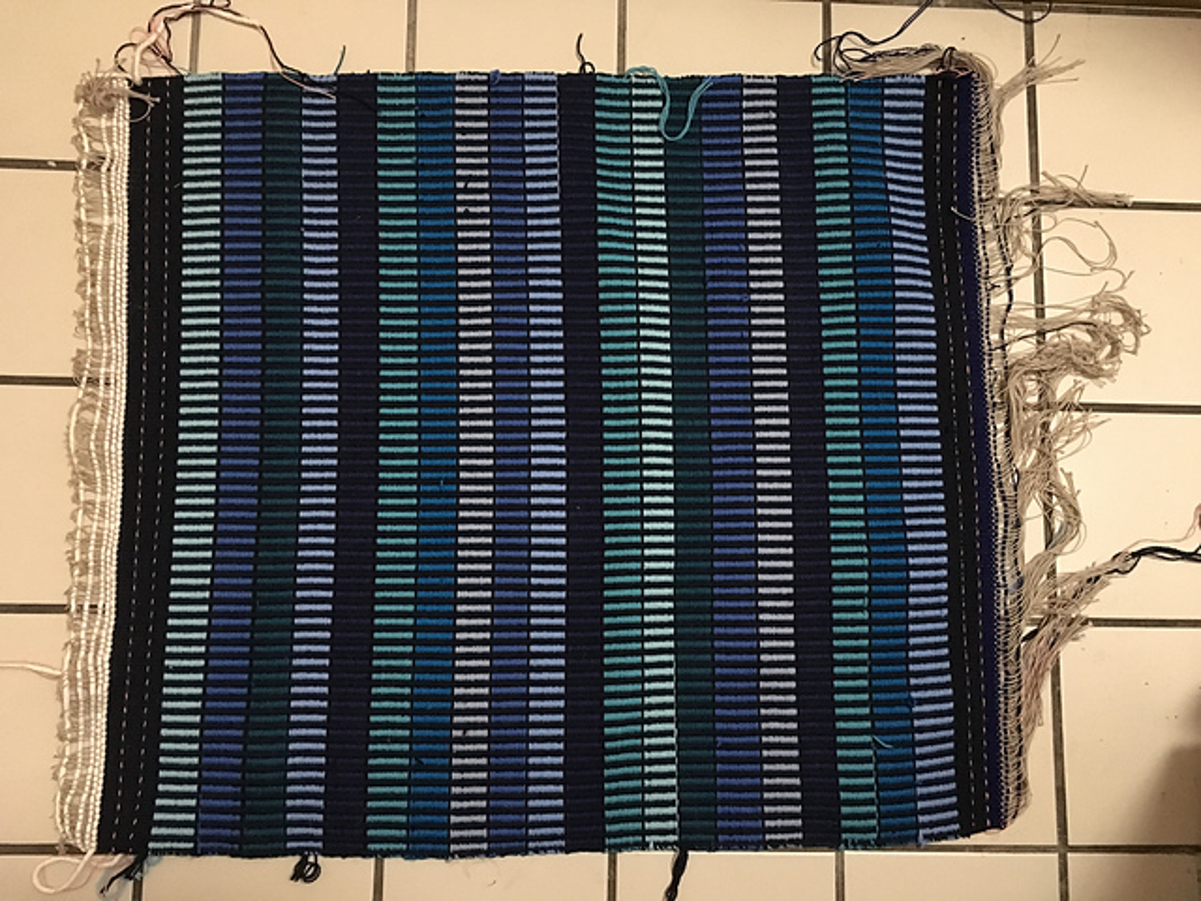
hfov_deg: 61.7
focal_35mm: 29
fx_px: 1006
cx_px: 600
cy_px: 450
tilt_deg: -81.1
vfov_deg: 48.2
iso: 320
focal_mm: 4.15
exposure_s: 1/15
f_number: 2.2
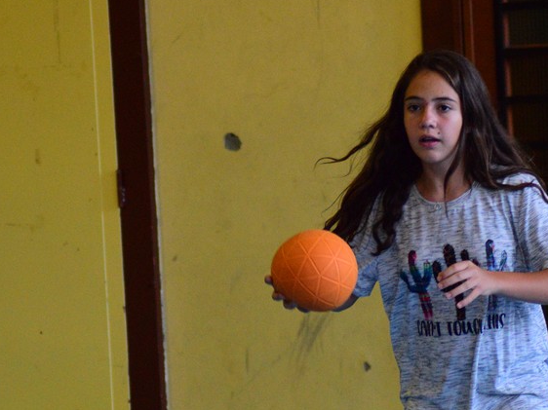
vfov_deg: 4.9
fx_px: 4826
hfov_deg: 6.5
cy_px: 217
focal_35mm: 305
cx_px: 387
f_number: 4.2
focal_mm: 116
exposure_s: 1/250
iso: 3200
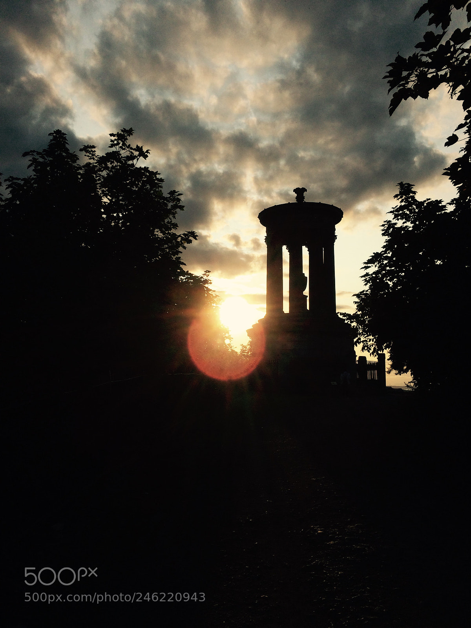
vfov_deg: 61.7
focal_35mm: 29
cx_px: 236
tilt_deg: +4.2
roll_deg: +0.2
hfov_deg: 48.2
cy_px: 314
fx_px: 526
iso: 32
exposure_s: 1/3731
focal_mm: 4.15
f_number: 2.2
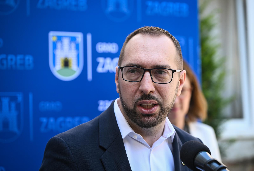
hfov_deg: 17.0
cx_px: 127
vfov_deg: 11.5
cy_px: 86
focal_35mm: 120
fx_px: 849
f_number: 4
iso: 400
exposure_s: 1/500
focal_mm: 120
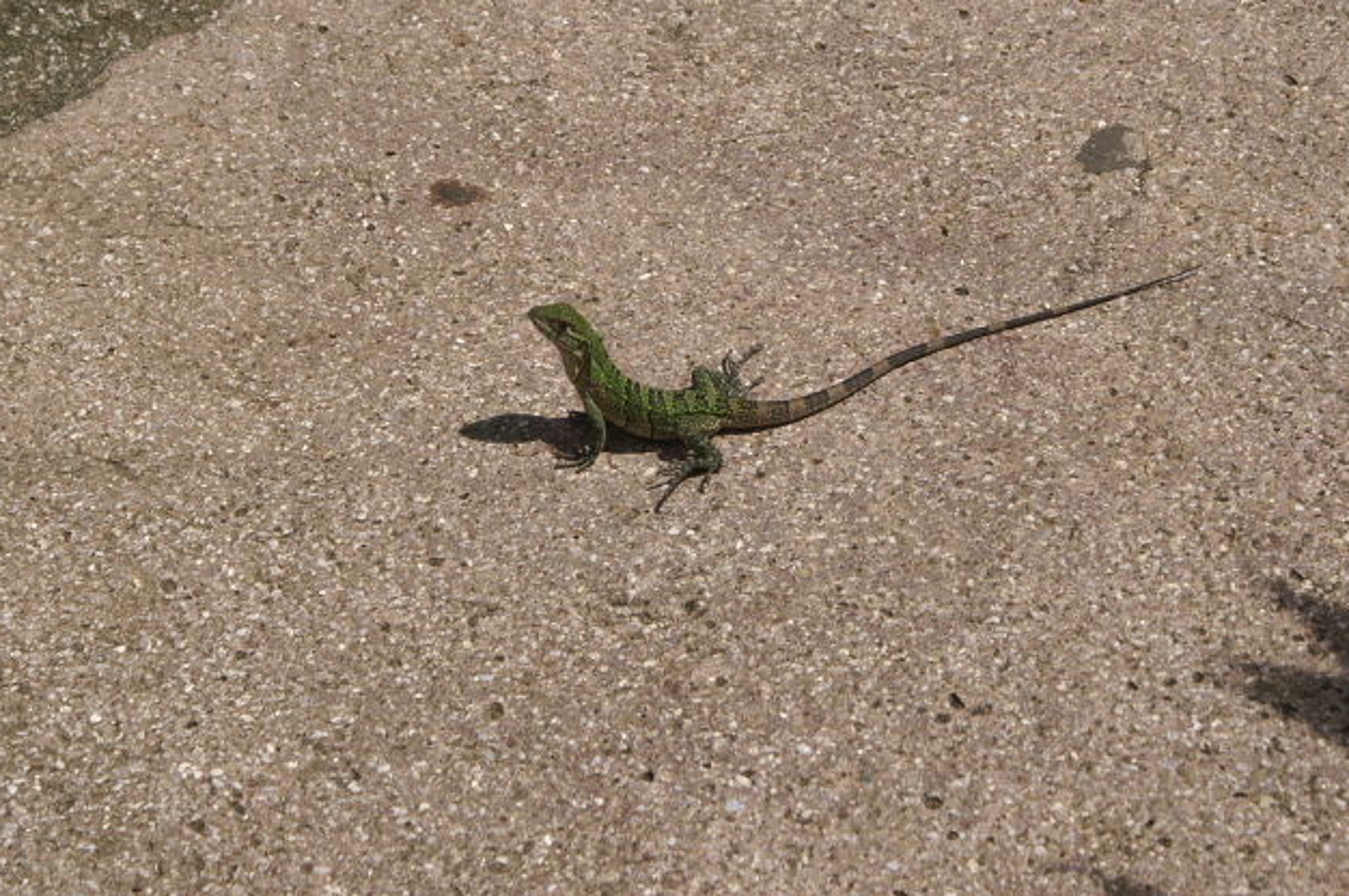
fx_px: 5016
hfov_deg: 15.3
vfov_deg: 10.2
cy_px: 326
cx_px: 717
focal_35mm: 134
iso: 100
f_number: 8
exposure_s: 1/125
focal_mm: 70
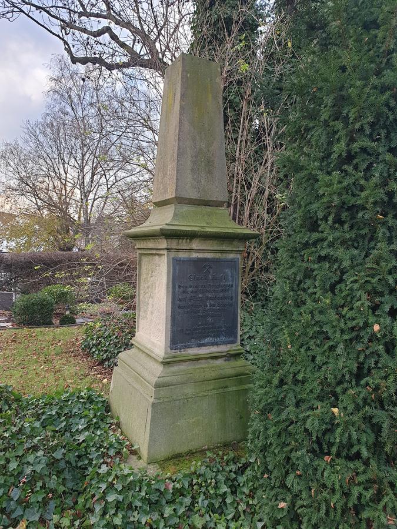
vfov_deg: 67.3
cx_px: 198
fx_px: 398
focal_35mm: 26
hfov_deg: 53.1
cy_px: 264
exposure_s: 1/87
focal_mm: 4.3
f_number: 2.4
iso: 50
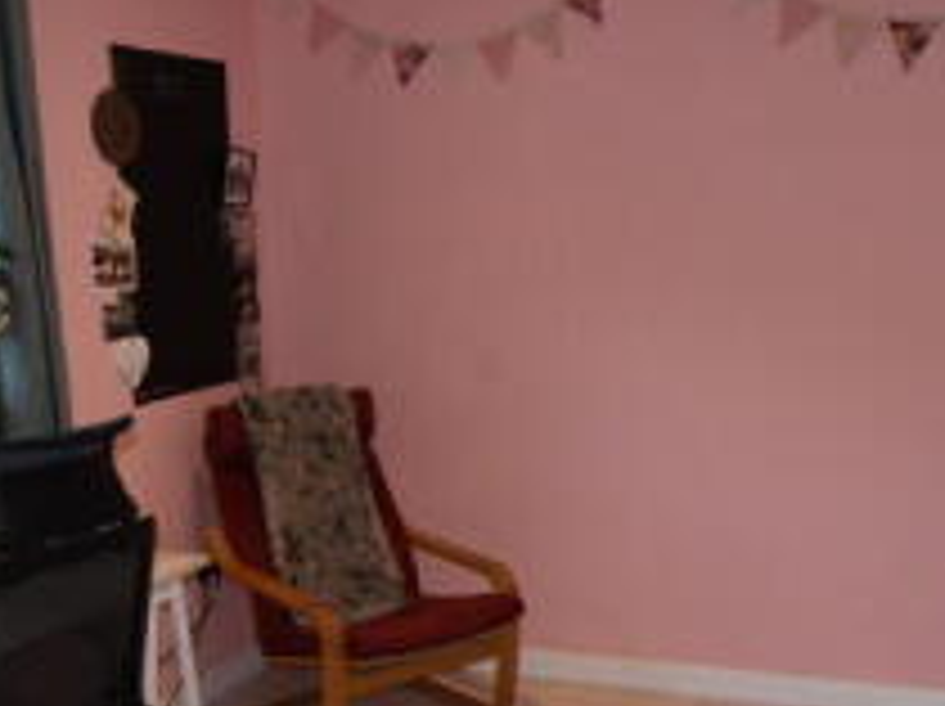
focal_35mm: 45
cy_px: 465
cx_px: 439
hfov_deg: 42.1
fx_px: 1227
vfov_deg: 31.9
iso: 640
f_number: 5.6
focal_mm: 10
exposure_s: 1/125
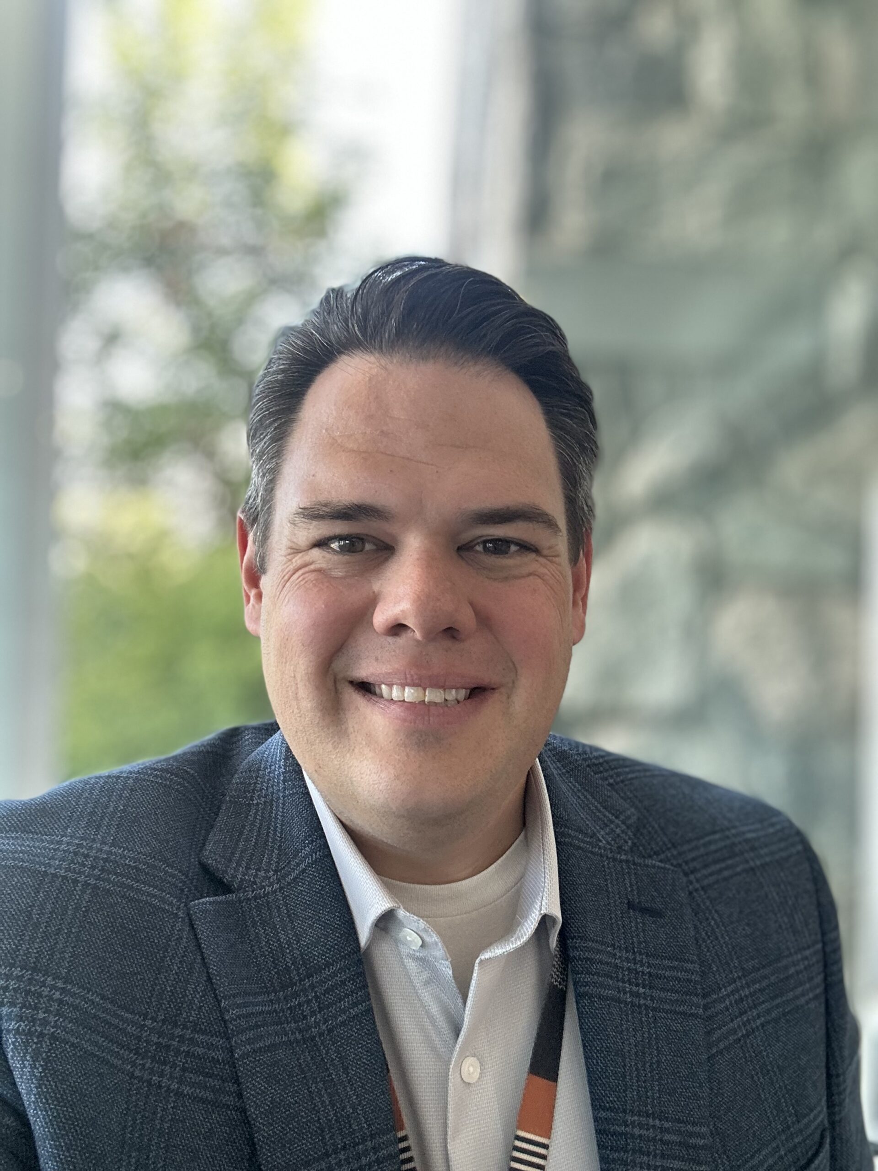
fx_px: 1015
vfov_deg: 60.0
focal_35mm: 30
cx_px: 439
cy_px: 586
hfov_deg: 46.8
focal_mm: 2.69
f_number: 1.9
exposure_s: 1/60
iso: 80
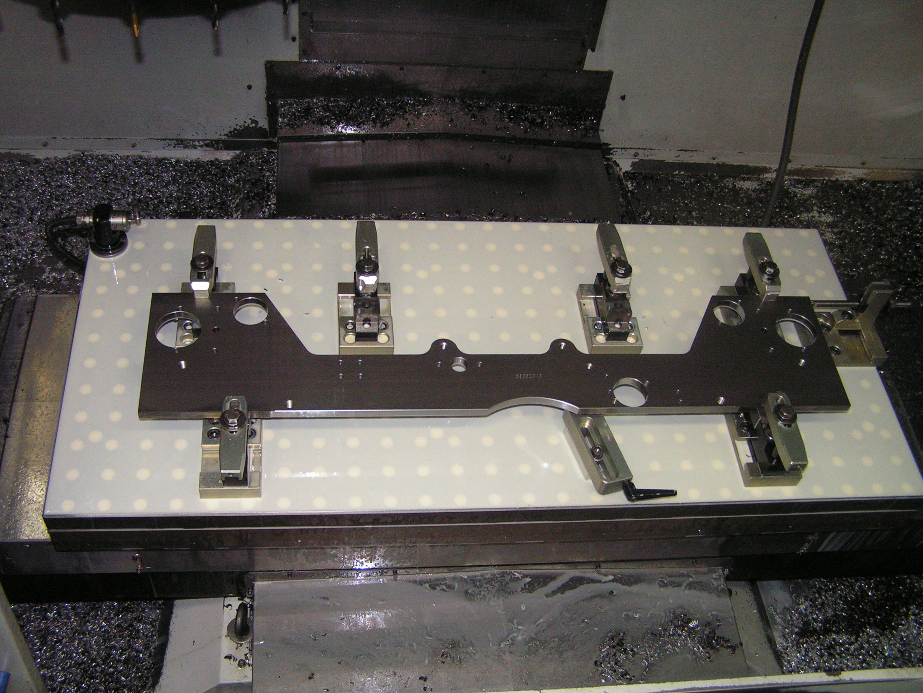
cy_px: 346
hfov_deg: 49.0
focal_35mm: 38
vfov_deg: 37.7
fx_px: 1013
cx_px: 462
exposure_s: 1/40
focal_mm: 6.3
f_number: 2.8
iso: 200
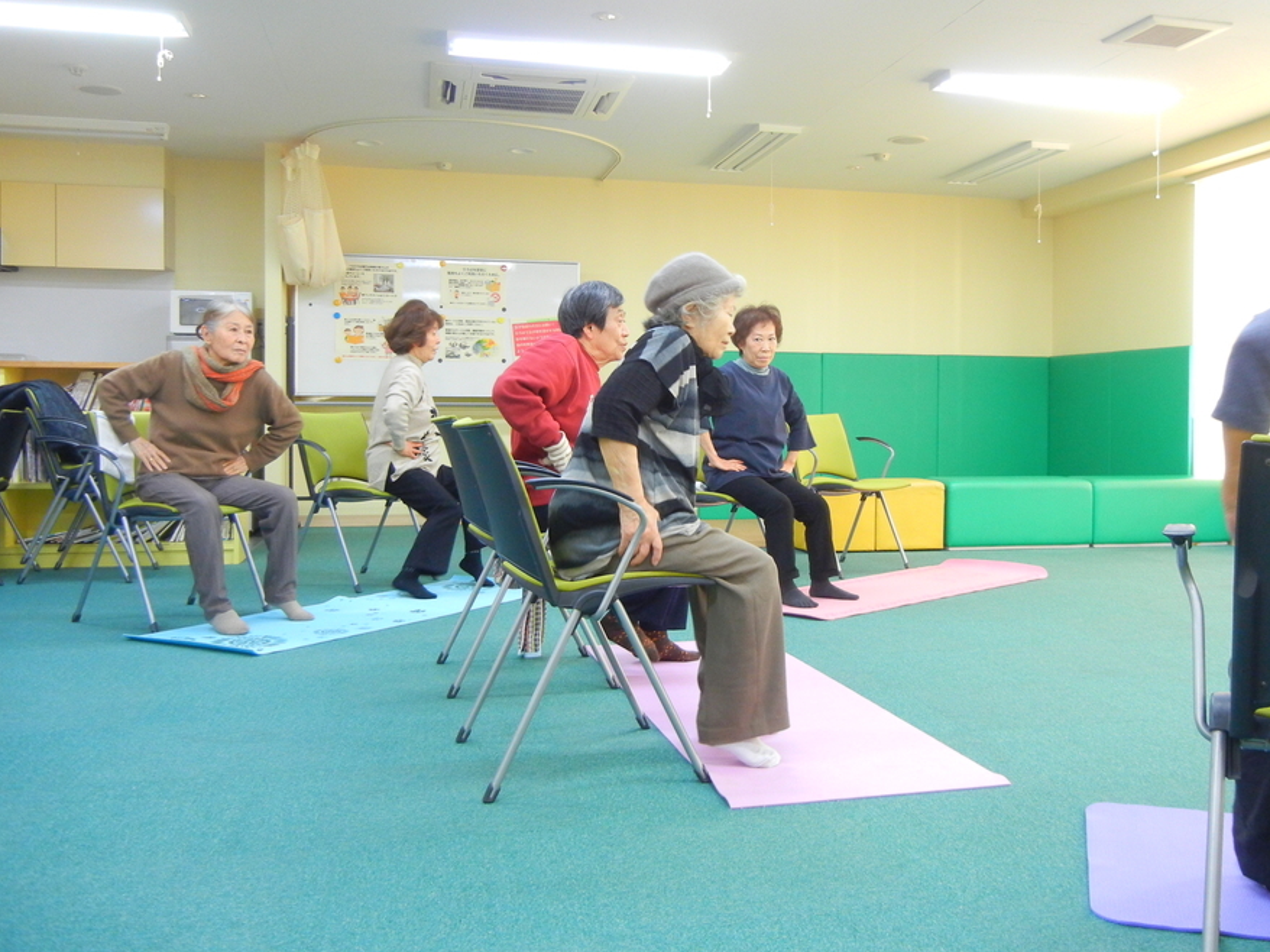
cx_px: 735
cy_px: 422
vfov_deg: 40.6
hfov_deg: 52.4
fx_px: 1284
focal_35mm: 35
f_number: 3.5
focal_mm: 5.4
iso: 400
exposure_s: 1/21.8
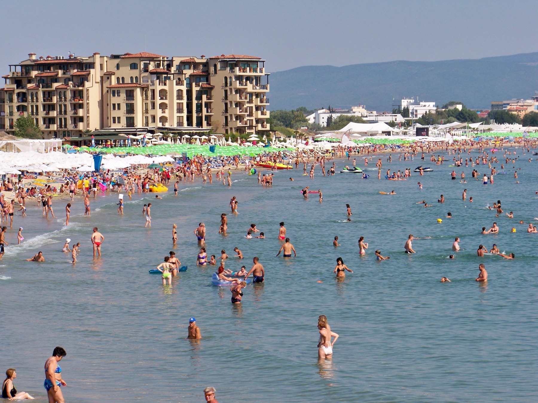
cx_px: 269
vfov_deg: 10.7
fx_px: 2160
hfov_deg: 14.2
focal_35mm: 139
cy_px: 202
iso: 100
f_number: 4.5
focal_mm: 22.2
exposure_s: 1/1000
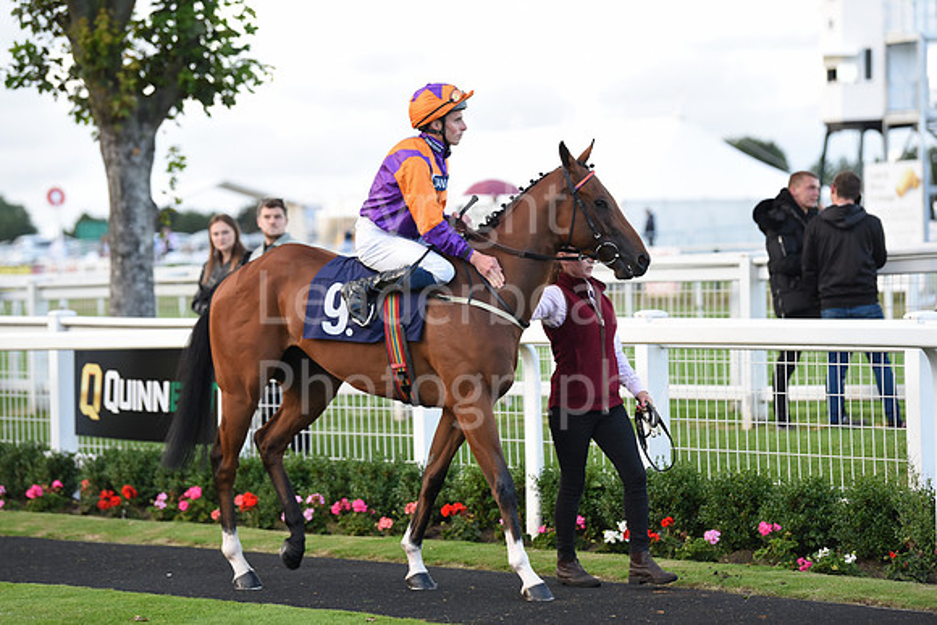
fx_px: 3645
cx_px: 468
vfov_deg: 9.8
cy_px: 312
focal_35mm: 140
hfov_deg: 14.7
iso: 1250
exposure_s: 1/800
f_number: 3.5
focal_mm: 140
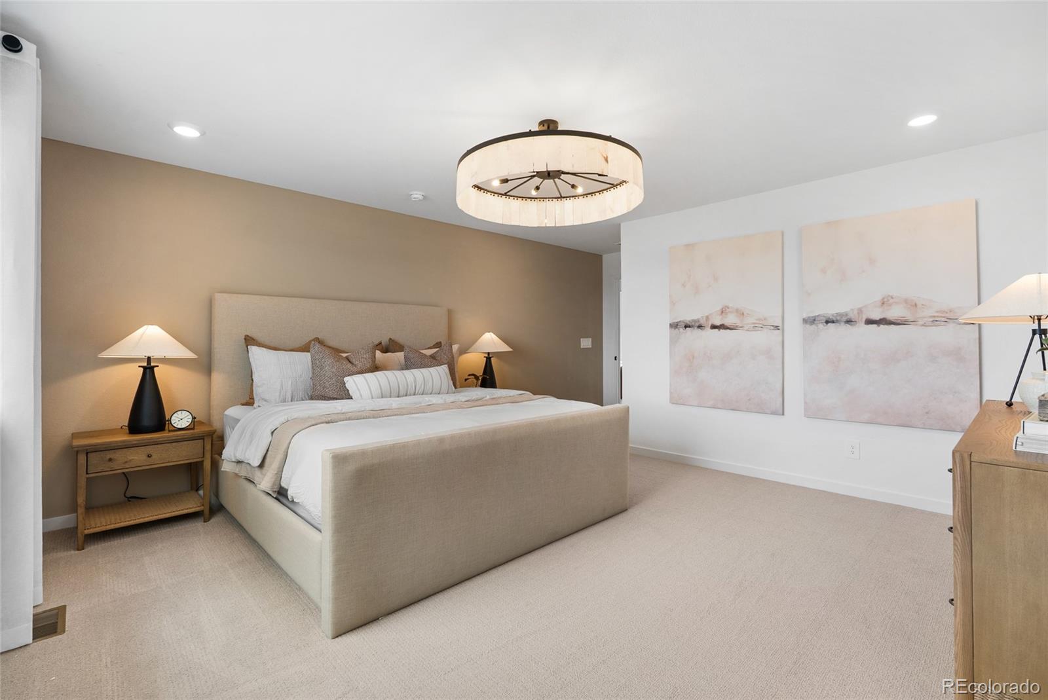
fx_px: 466
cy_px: 350
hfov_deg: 96.7
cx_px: 524
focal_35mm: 16
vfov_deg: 73.8
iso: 200
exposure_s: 1/250
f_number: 8
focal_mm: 16
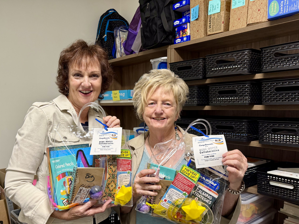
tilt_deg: -7.8
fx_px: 259
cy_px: 138
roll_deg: +1.1
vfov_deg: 46.4
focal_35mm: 30
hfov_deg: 59.5
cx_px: 121
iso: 200
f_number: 1.78
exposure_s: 1/100
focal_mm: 6.76
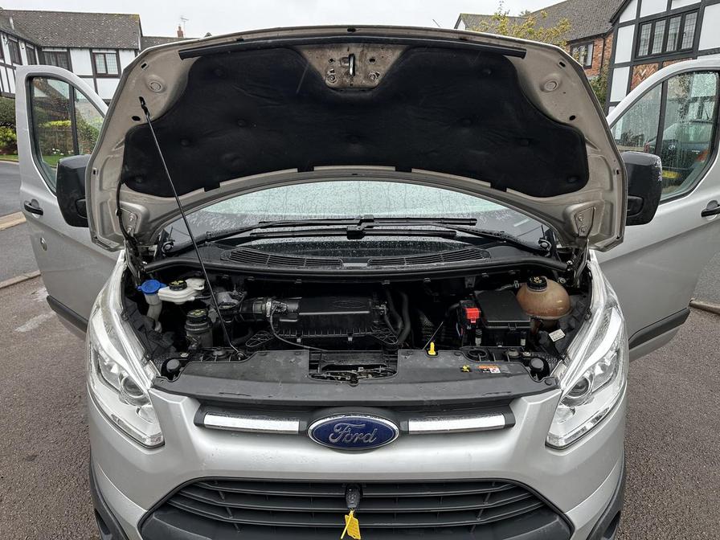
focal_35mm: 24
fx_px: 499
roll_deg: +0.7
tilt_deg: -15.3
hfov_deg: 71.6
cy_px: 270
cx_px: 360
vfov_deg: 56.8
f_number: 1.78
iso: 64
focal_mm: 6.86
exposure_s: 1/131
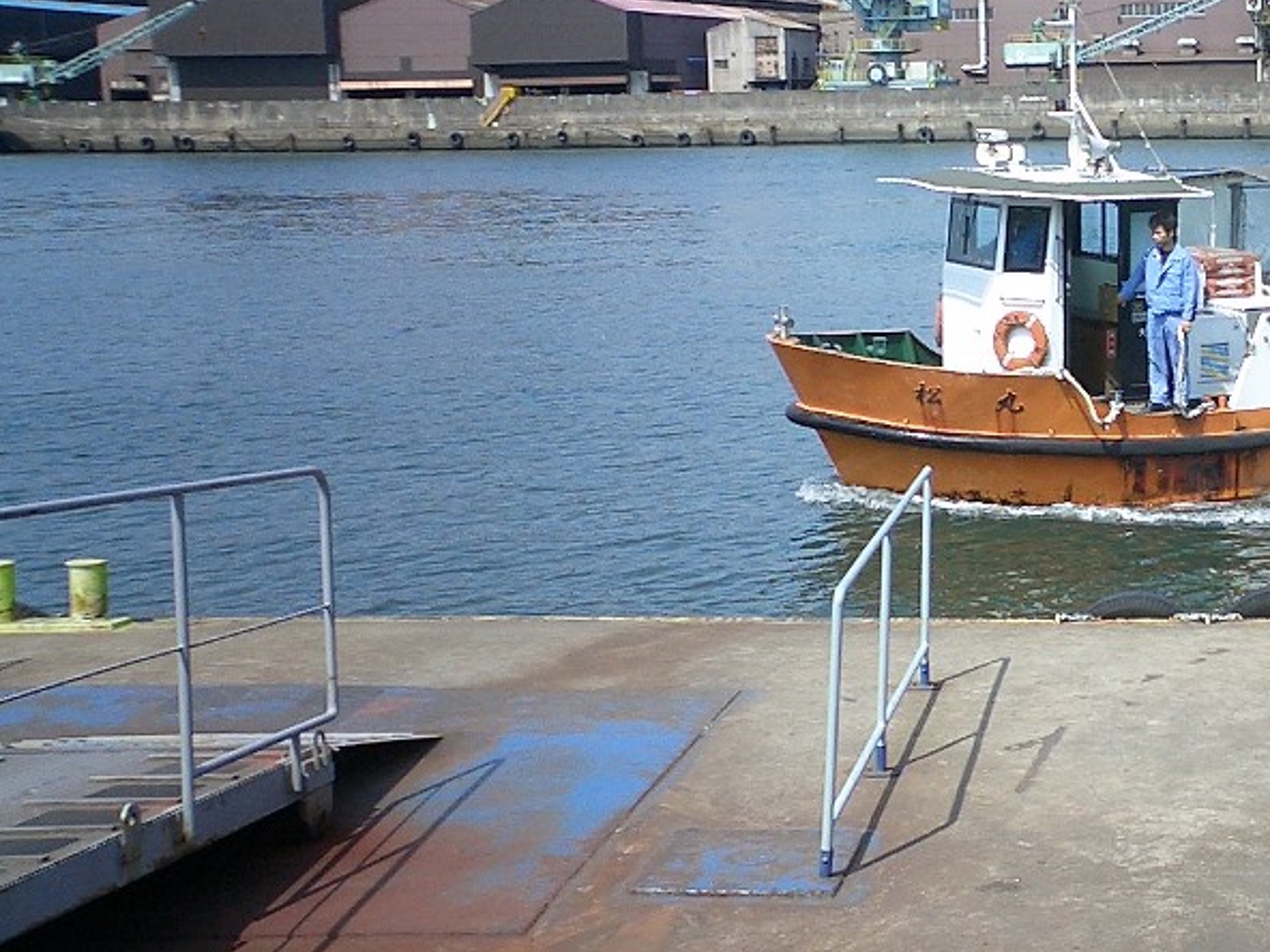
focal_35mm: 64
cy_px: 450
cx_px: 1064
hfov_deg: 29.4
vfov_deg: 22.9
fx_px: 2348
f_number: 3.5
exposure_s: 1/1000
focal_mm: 5.6
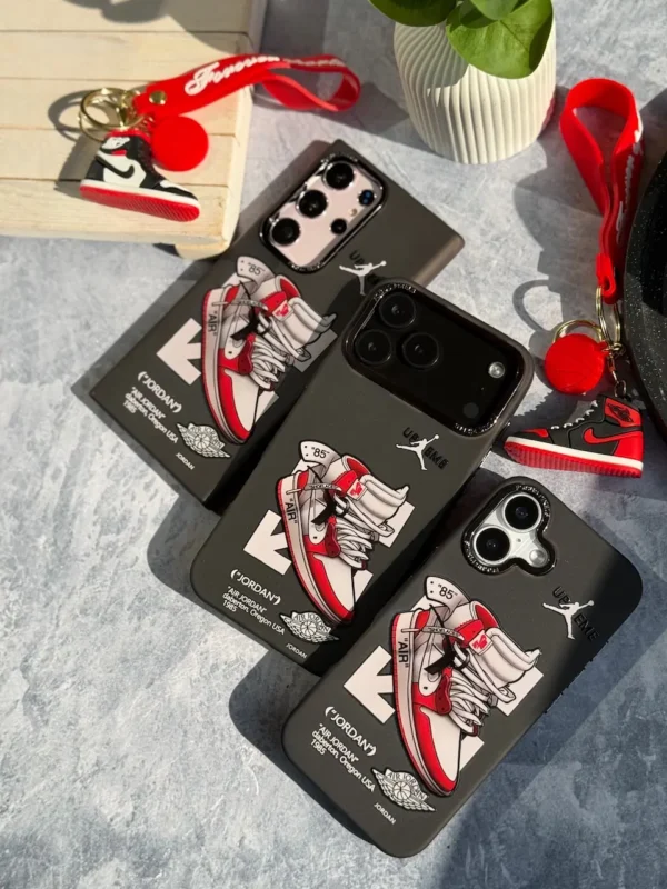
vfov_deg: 39.7
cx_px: 334
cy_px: 444
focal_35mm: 48
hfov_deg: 30.3
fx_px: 1233
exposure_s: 1/3891
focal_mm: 6.76
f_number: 1.78
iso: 100
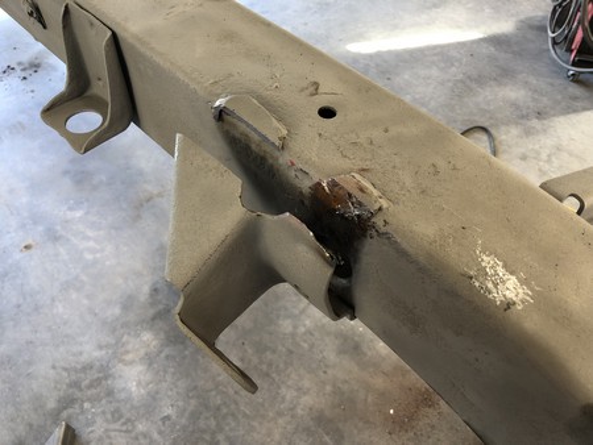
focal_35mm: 28
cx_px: 296
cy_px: 222
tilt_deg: -51.4
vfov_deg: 49.8
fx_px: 480
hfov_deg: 63.4
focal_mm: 4
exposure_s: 1/24
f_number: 1.8
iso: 32
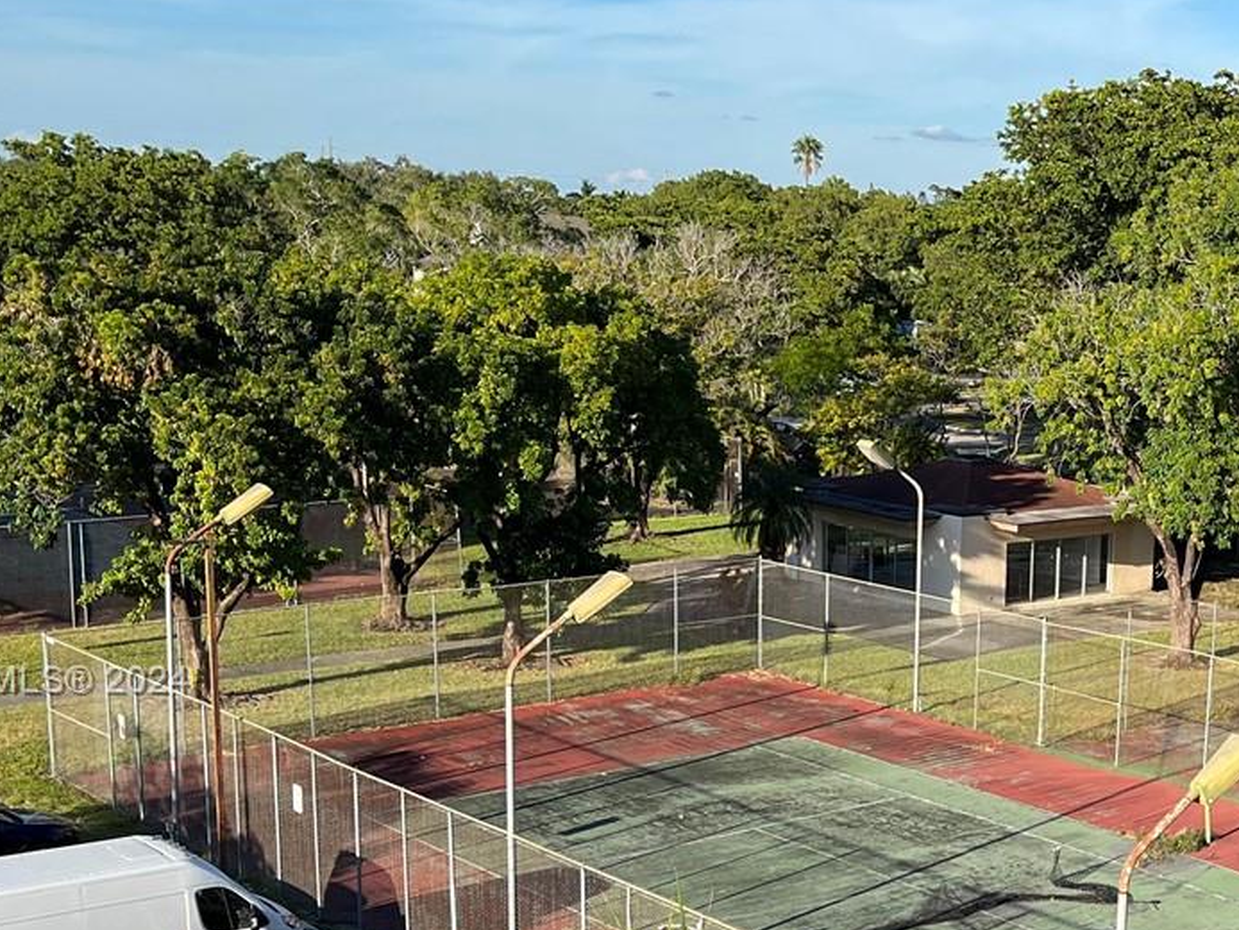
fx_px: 2148
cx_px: 1048
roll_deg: -2.3
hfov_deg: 31.1
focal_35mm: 60
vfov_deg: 24.2
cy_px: 683
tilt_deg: -12.8
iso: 50
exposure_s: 1/2137
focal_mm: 5.1
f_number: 1.6
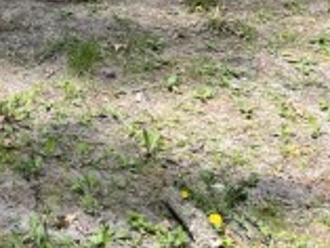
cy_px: -227
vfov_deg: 12.5
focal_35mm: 106
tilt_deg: -8.6
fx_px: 1011
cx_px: -298
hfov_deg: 15.4
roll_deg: -0.5
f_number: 1.6
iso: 50
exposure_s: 1/705
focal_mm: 5.1
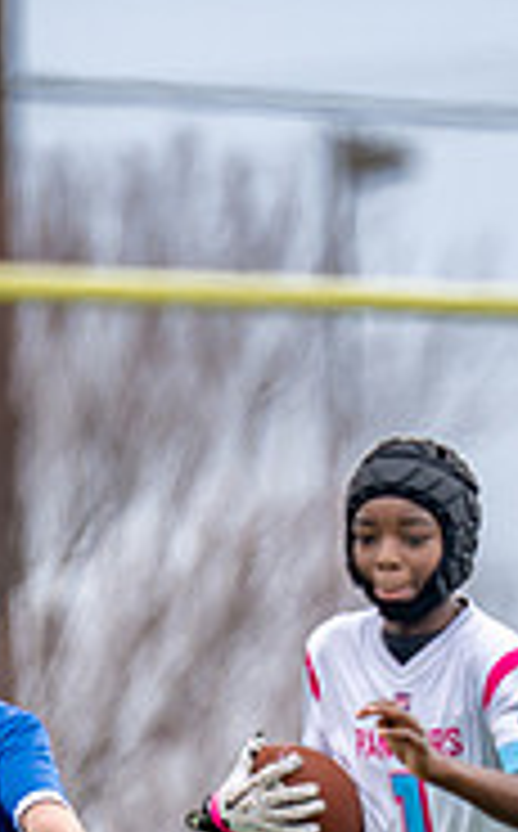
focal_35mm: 1632
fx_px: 37007
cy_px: 1014
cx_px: 483
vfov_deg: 1.3
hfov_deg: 0.8
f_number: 2.8
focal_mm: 200
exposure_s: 1/2000
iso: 125
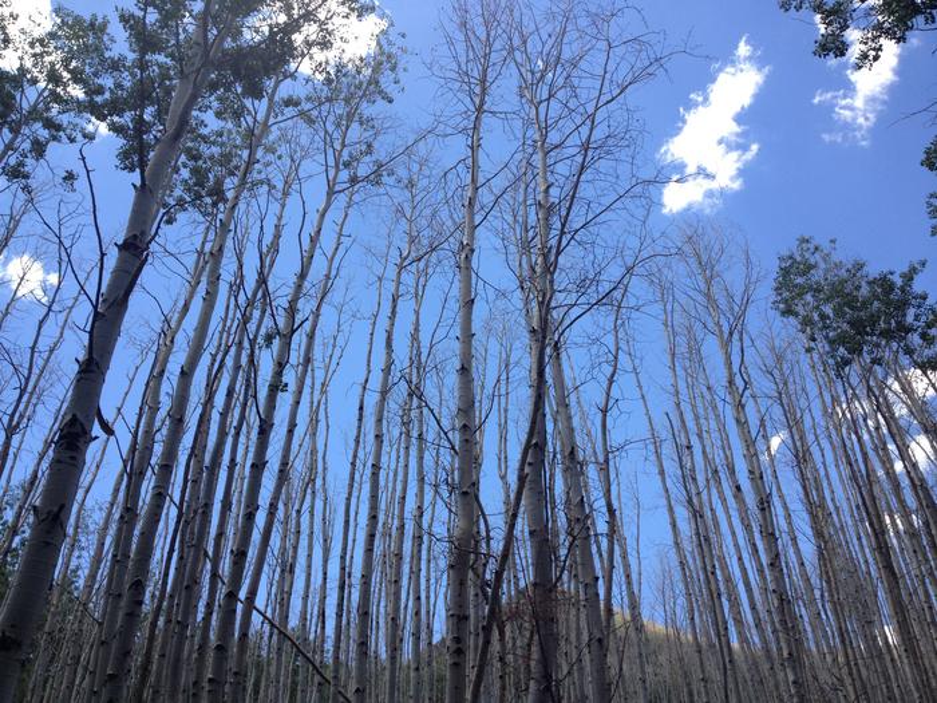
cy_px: 352
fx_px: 947
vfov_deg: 40.7
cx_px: 468
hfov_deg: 52.6
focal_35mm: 35
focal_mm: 4.28
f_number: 2.4
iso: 64
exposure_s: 1/690
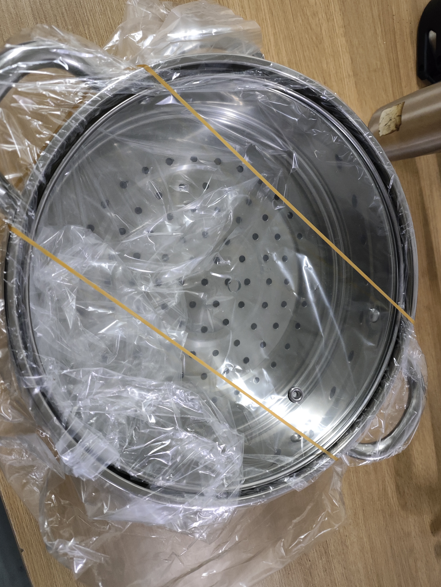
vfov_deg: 67.3
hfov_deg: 53.1
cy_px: 288
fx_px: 441
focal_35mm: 26
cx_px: 220
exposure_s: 1/25
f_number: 1.79
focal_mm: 4.71
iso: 1804
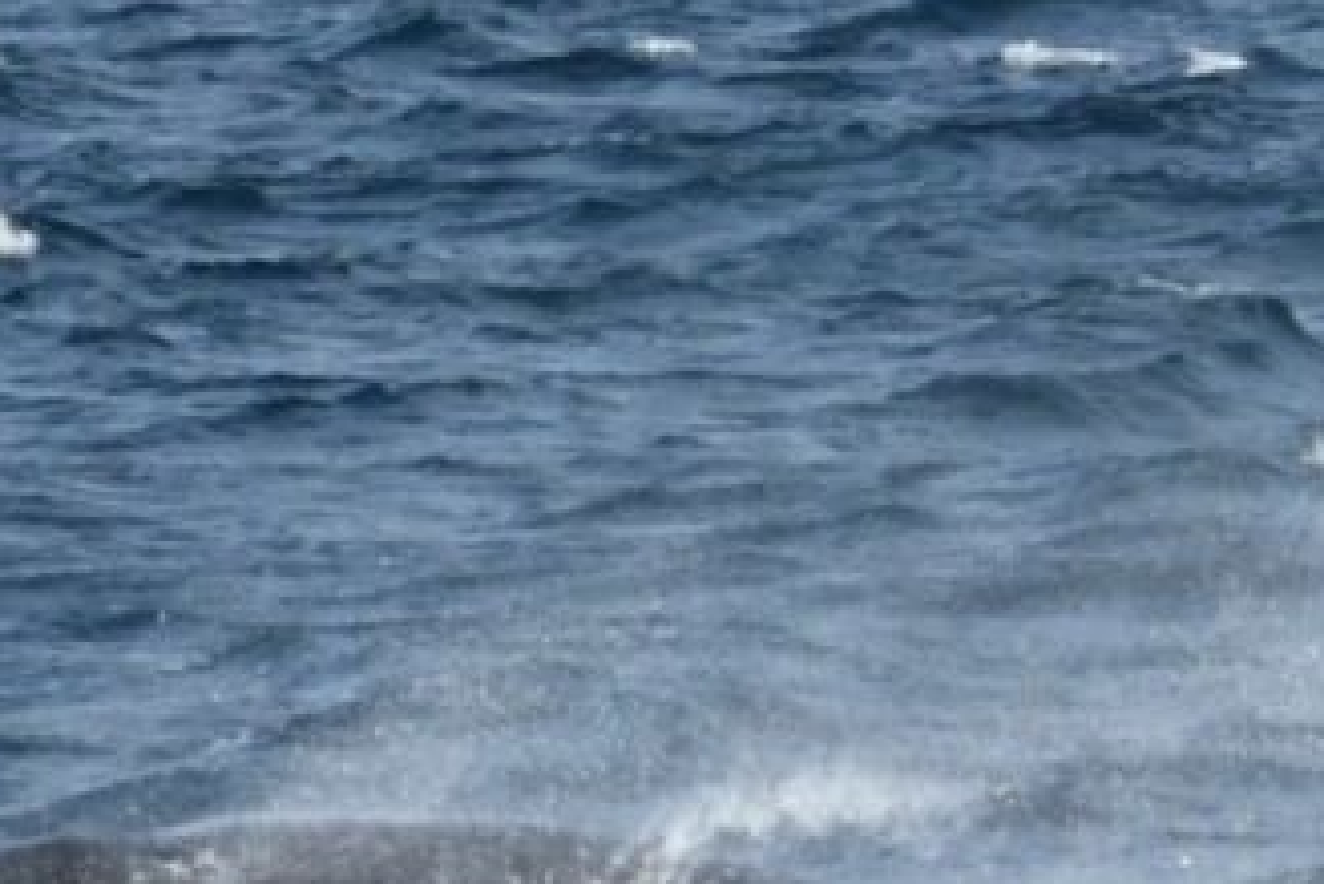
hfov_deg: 3.1
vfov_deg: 2.1
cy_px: 975
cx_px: 763
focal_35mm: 658
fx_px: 24209
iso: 1250
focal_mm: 270
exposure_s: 1/8000
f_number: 5.6
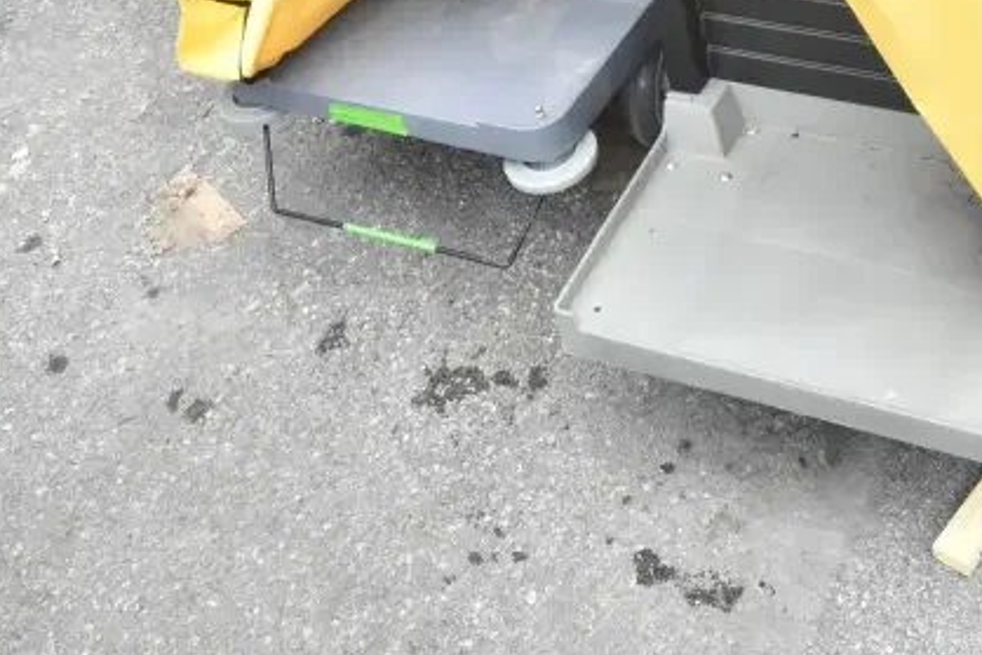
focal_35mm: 59
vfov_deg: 20.6
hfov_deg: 33.8
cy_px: -239
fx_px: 1610
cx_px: 613
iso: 1600
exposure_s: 1/320
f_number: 9
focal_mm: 18
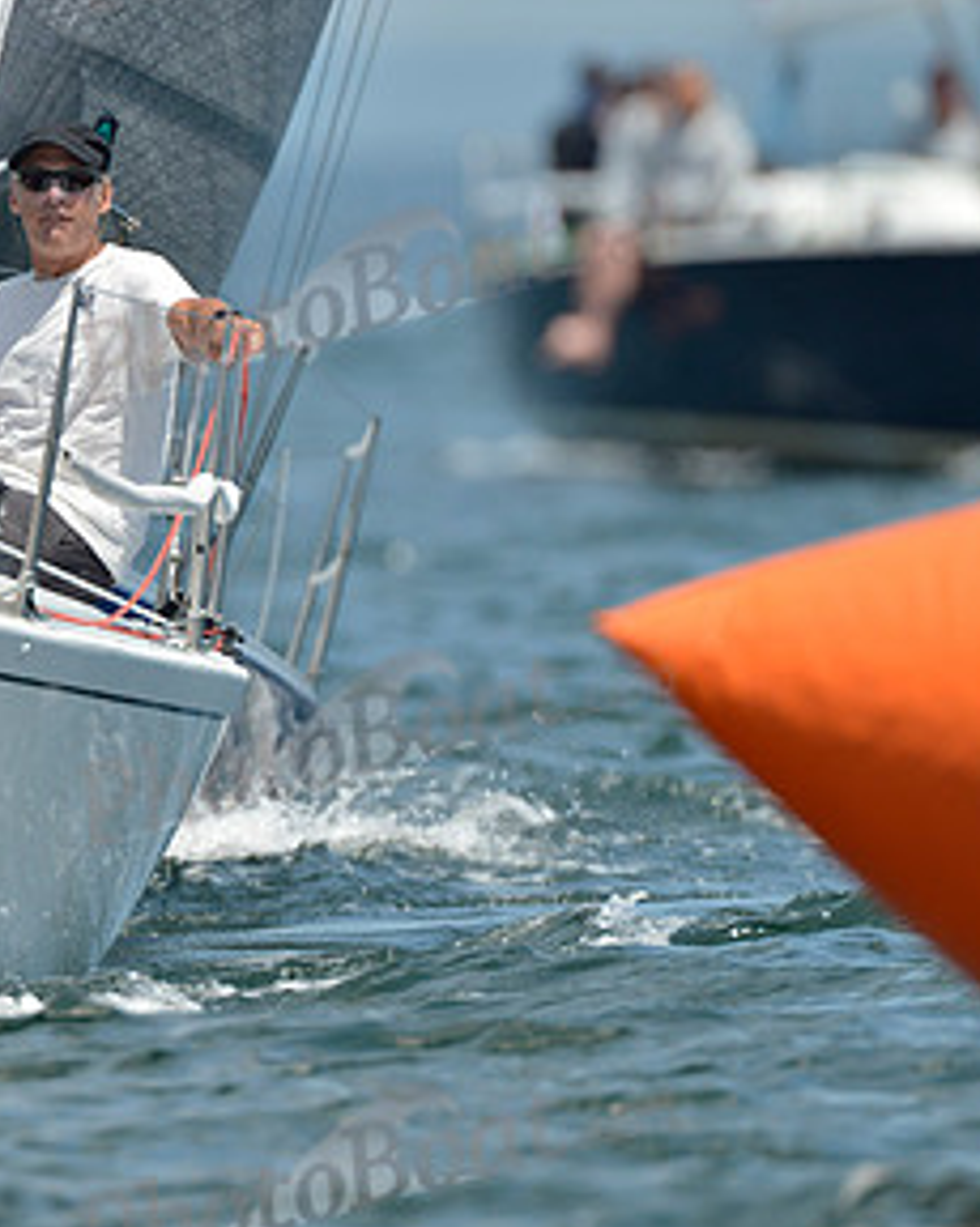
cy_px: 577
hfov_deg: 1.4
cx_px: -141
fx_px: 41230
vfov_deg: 1.7
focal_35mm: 1136
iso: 200
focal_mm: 600
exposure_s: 1/2500
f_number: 4.5
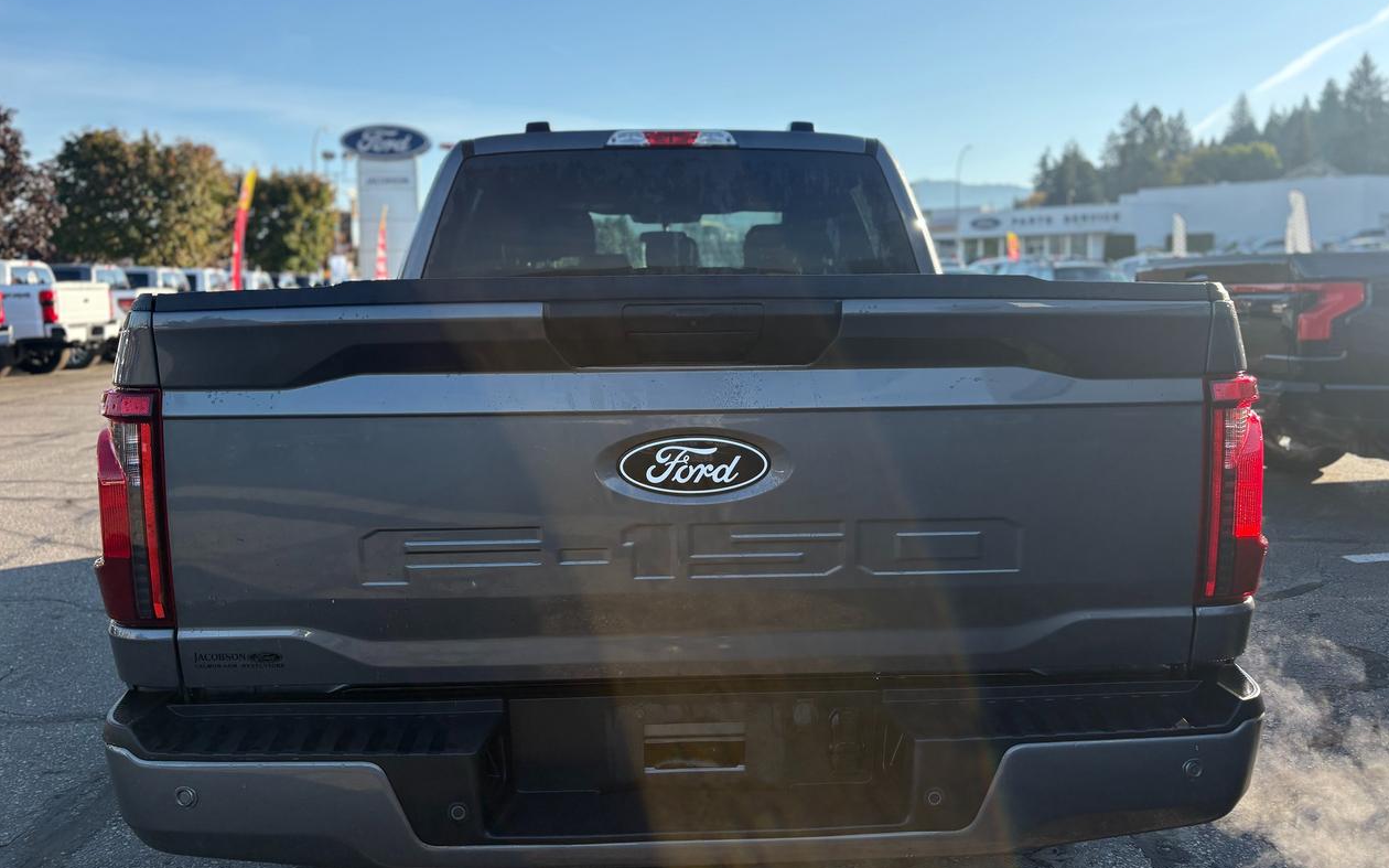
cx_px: 704
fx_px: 1060
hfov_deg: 66.5
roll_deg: +0.7
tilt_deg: -4.5
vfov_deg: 44.5
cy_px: 389
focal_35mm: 28
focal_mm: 5.96
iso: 64
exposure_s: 1/2075
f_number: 1.6
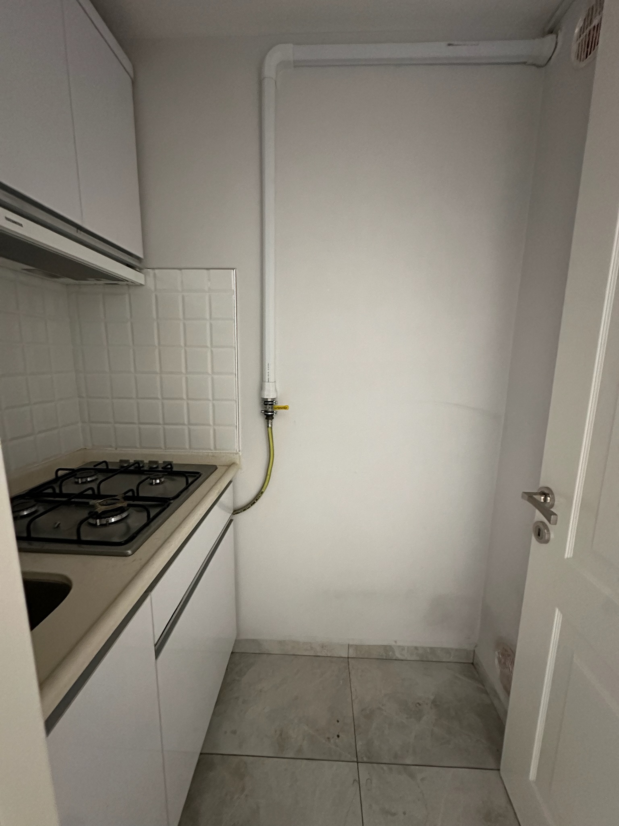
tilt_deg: -8.4
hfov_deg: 85.7
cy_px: 413
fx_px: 334
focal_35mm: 14
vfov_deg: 102.1
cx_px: 310
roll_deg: -2.0
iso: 1000
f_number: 2.2
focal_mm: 2.22
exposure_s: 1/60
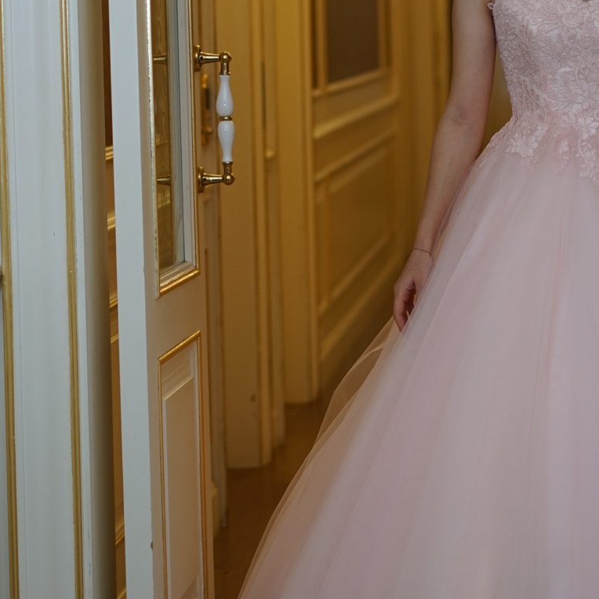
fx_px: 2760
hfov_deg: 12.4
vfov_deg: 12.3
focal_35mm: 141
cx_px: 384
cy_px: 109
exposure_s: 1/160
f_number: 2
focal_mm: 55
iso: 320
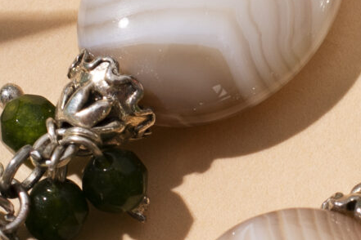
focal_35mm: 308
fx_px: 3088
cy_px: 98
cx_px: 288
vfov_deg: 4.5
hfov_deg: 6.7
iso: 125
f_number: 8
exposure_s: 1/100
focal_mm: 35
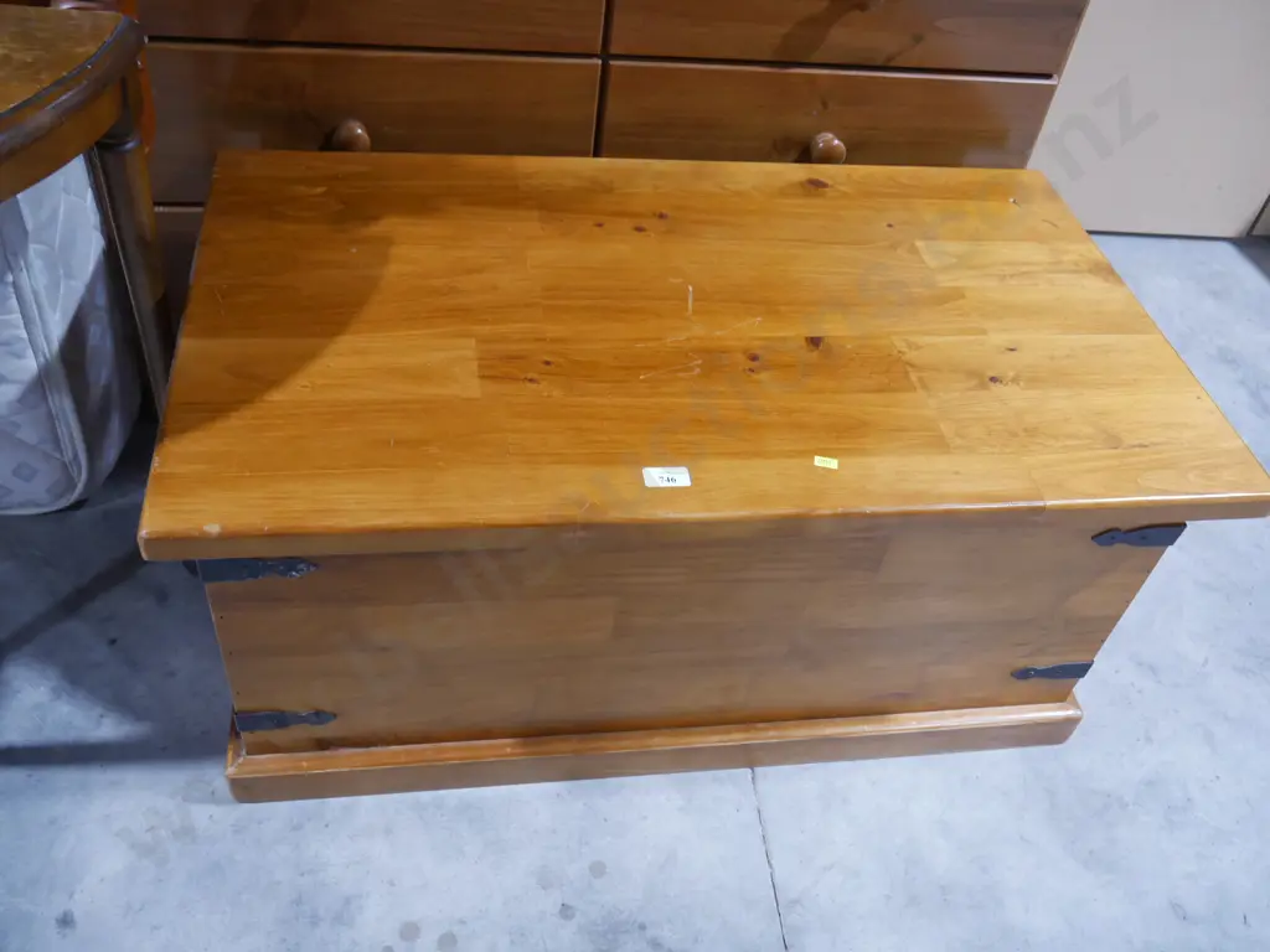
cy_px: 476
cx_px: 635
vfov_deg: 46.8
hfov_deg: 60.0
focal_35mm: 30
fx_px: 1101
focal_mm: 15
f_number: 3.6
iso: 640
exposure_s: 1/60
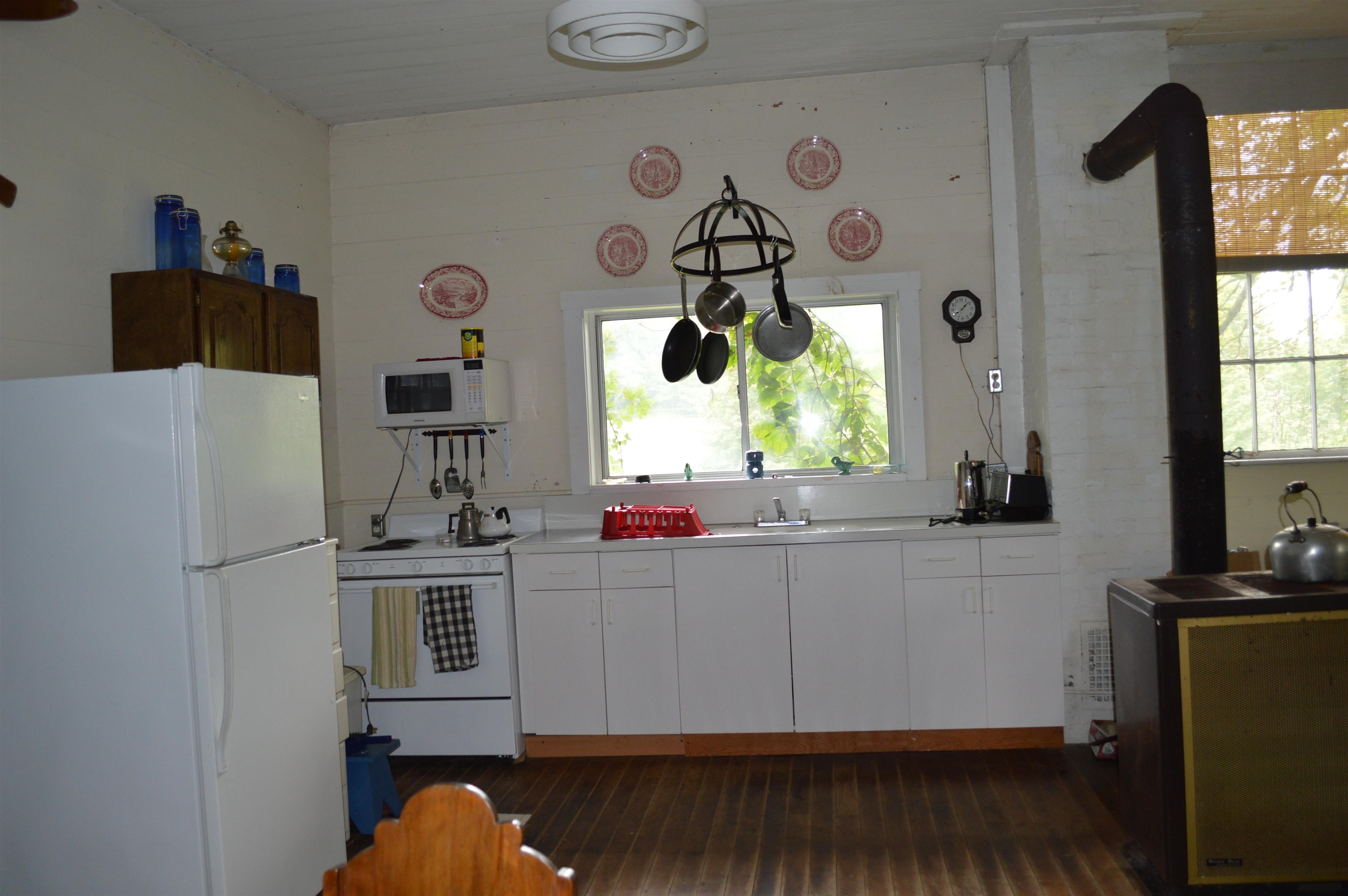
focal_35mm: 27
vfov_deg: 47.8
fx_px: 1010
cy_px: 448
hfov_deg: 67.4
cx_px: 674
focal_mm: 18
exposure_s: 1/60
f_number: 3.5
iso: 450
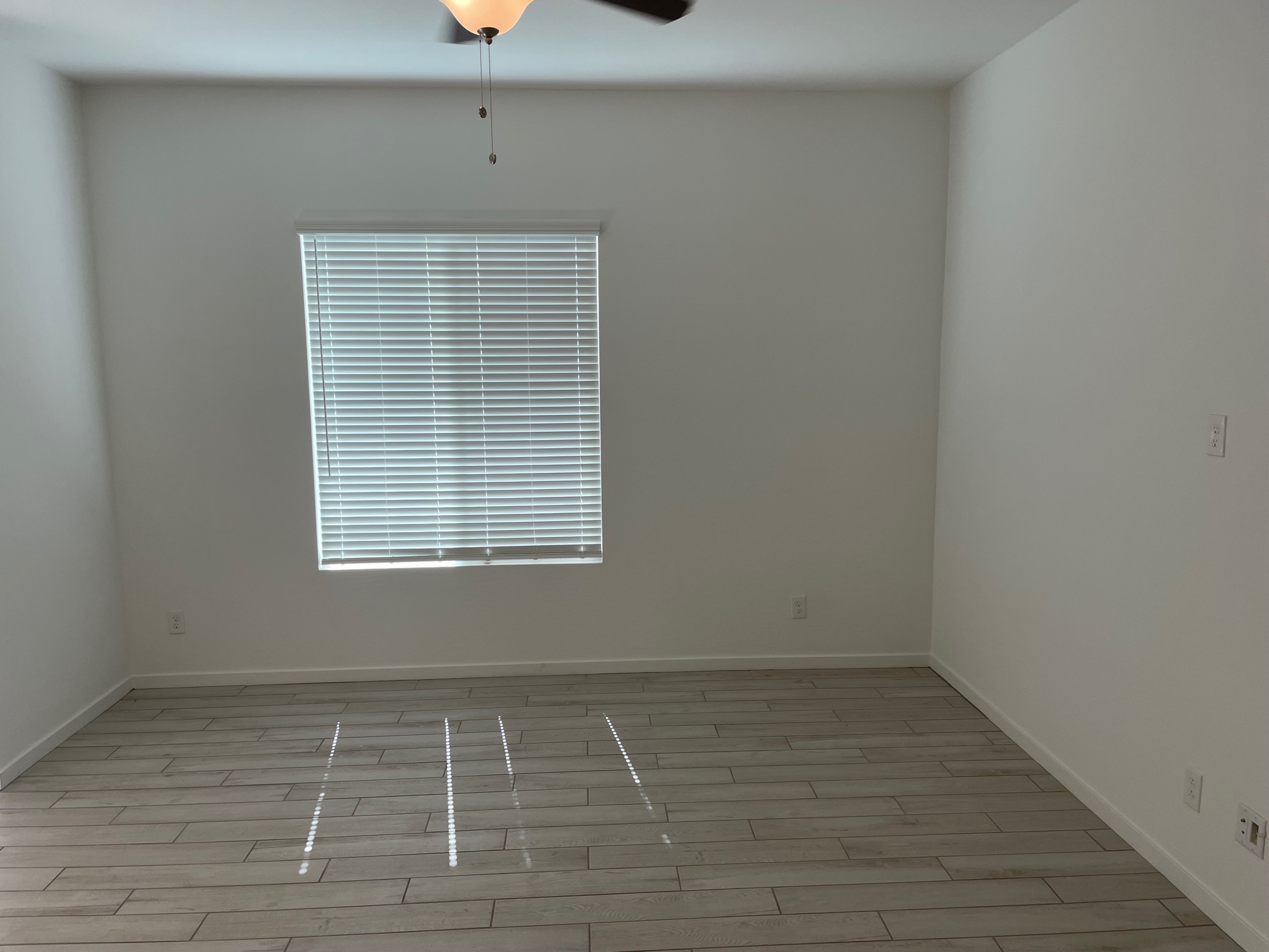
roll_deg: +0.3
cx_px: 634
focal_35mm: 26
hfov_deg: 67.3
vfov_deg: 53.1
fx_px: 953
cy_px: 476
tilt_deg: -7.6
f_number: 1.6
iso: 32
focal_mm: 4.2
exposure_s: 1/145
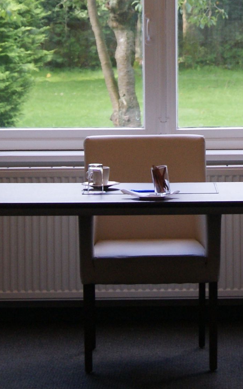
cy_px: -47
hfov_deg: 7.0
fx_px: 1980
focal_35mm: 187
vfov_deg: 11.1
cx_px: 215
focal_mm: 35
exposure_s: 1/60
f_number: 5
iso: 320
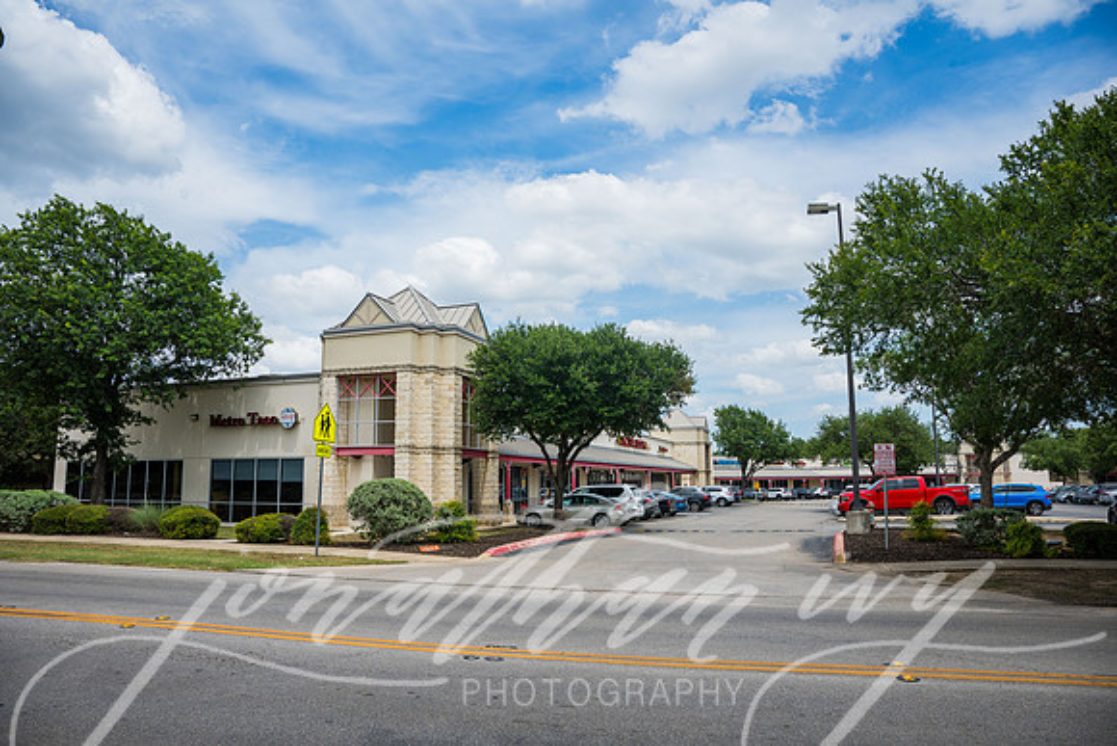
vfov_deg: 53.2
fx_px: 745
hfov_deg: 73.7
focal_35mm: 24
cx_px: 558
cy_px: 373
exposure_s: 1/320
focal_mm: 24
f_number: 8
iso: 100
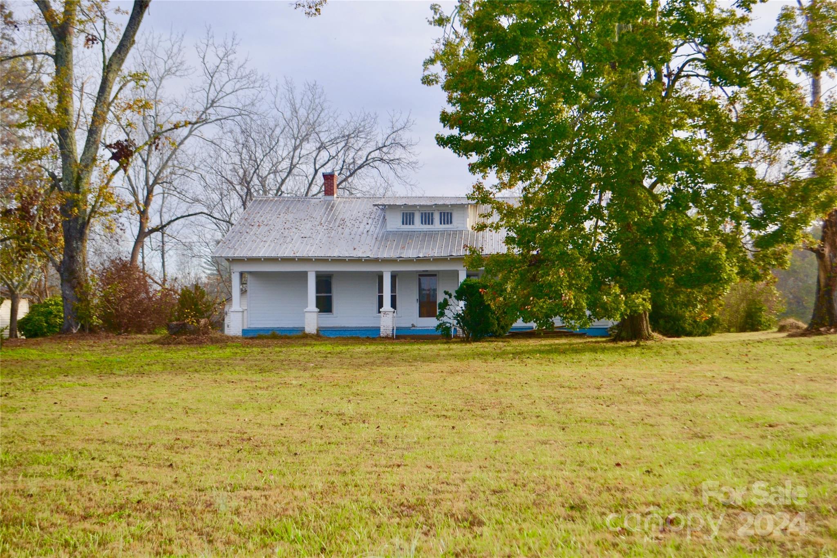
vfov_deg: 28.1
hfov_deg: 41.1
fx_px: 1116
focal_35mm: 48
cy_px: 279
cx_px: 418
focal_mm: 32
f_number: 4.8
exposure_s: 1/160
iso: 100
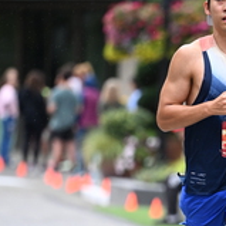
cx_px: 241
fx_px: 3804
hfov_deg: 3.4
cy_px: 235
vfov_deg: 3.4
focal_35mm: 515
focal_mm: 175
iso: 1250
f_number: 2.8
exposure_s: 1/2000
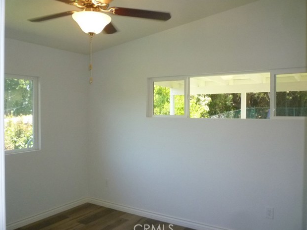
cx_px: 158
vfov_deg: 46.8
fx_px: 266
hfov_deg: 60.0
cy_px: 117
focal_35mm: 30
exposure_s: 1/160
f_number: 3.3
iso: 400
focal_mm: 5.2
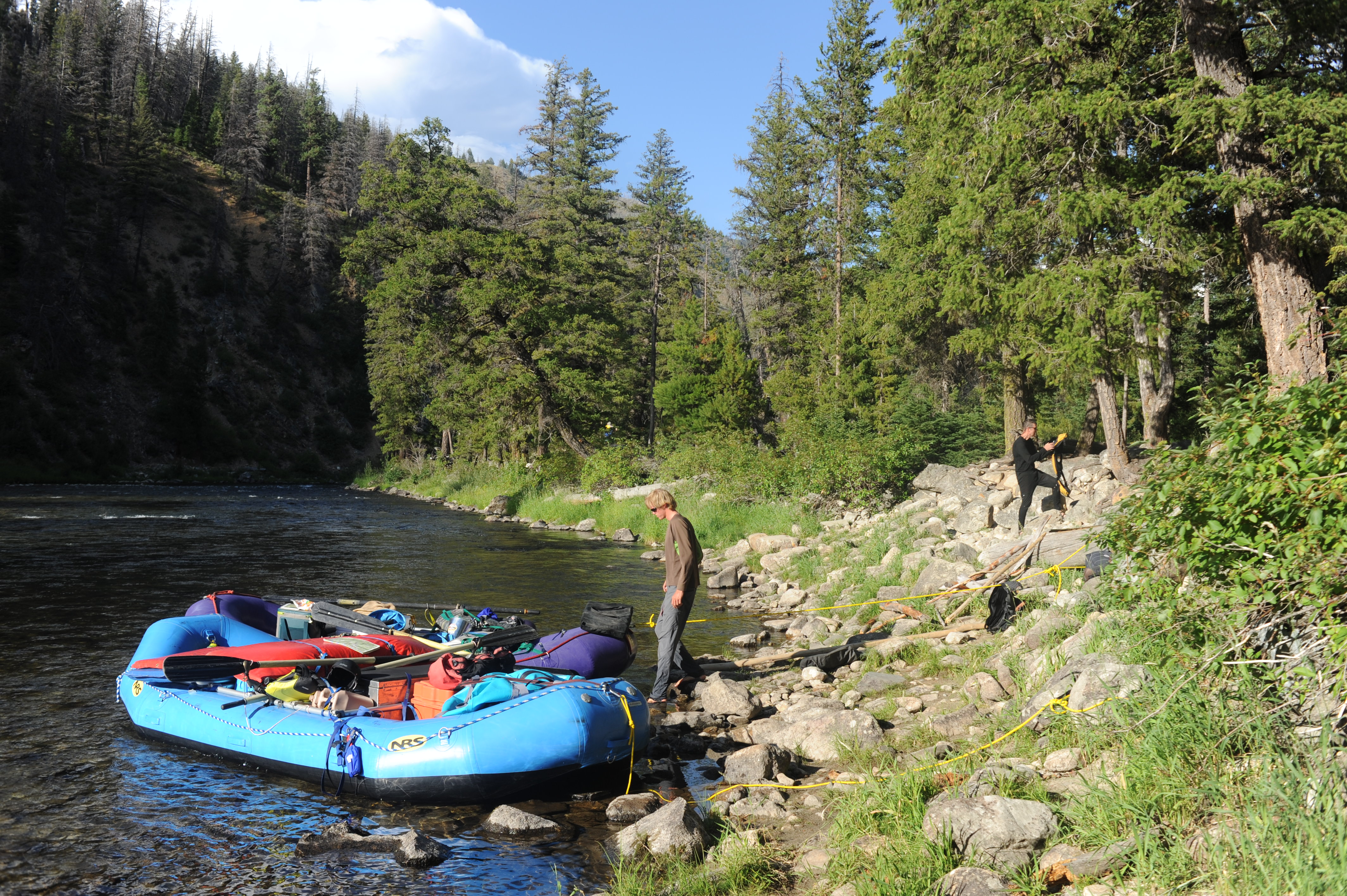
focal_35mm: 35
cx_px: 674
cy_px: 448
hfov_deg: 54.5
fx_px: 1309
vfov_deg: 37.8
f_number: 6.3
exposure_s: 1/640
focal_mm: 35
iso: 200
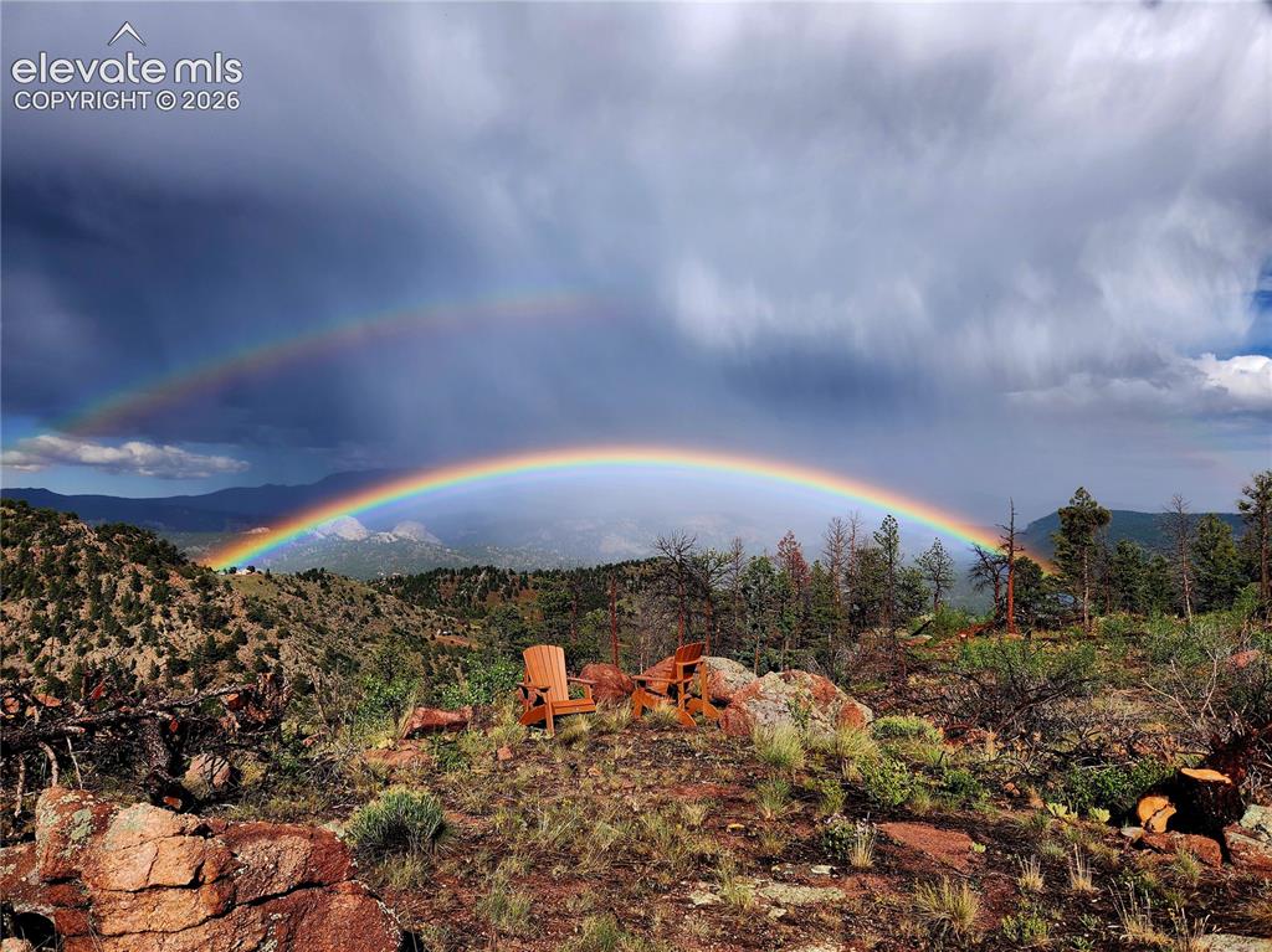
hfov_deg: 74.0
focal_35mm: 23
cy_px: 476
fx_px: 845
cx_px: 636
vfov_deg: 58.8
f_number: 1.8
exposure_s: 1/2500
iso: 20
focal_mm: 5.4
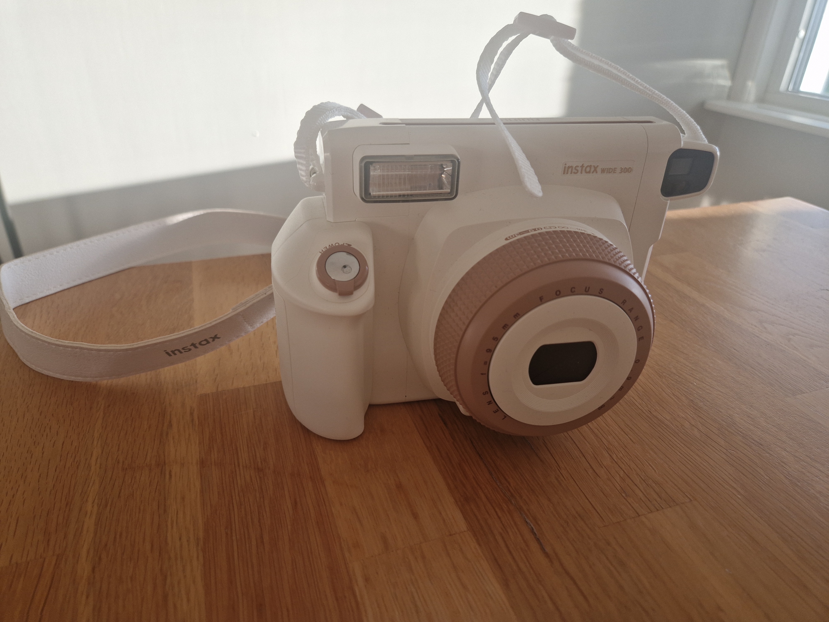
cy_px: 311
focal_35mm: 23
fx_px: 551
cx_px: 414
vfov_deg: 58.9
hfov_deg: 73.9
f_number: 1.8
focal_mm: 5.4
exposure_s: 1/330
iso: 50
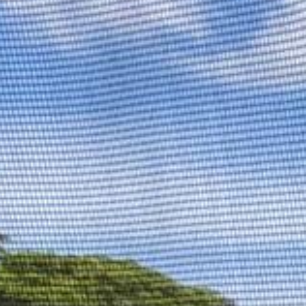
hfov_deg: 6.9
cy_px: 761
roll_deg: +1.8
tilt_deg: -9.4
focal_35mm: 125
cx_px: 1431
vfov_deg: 11.3
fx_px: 1250
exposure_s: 1/644
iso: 40
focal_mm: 2.22
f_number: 2.2
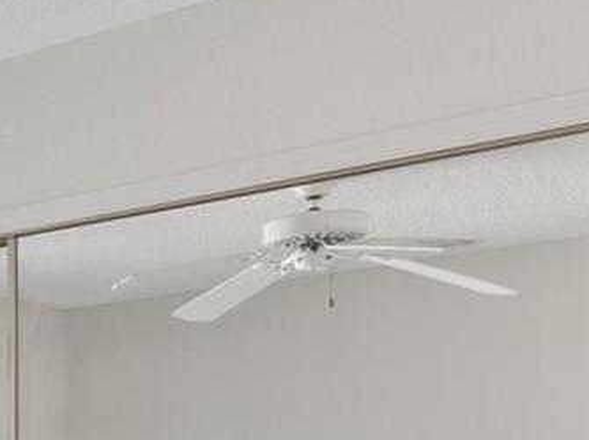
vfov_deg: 18.0
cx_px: -738
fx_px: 1321
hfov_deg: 15.9
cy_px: 523
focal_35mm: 78
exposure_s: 1/1.25
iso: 250
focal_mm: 11.2
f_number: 8
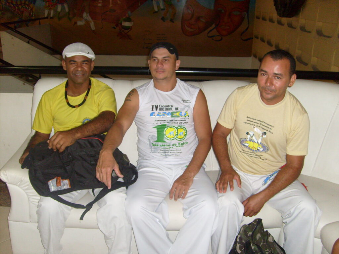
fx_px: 343
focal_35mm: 35
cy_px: 127
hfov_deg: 52.6
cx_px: 170
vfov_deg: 40.7
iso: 100
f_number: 2.8
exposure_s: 1/45
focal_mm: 5.8
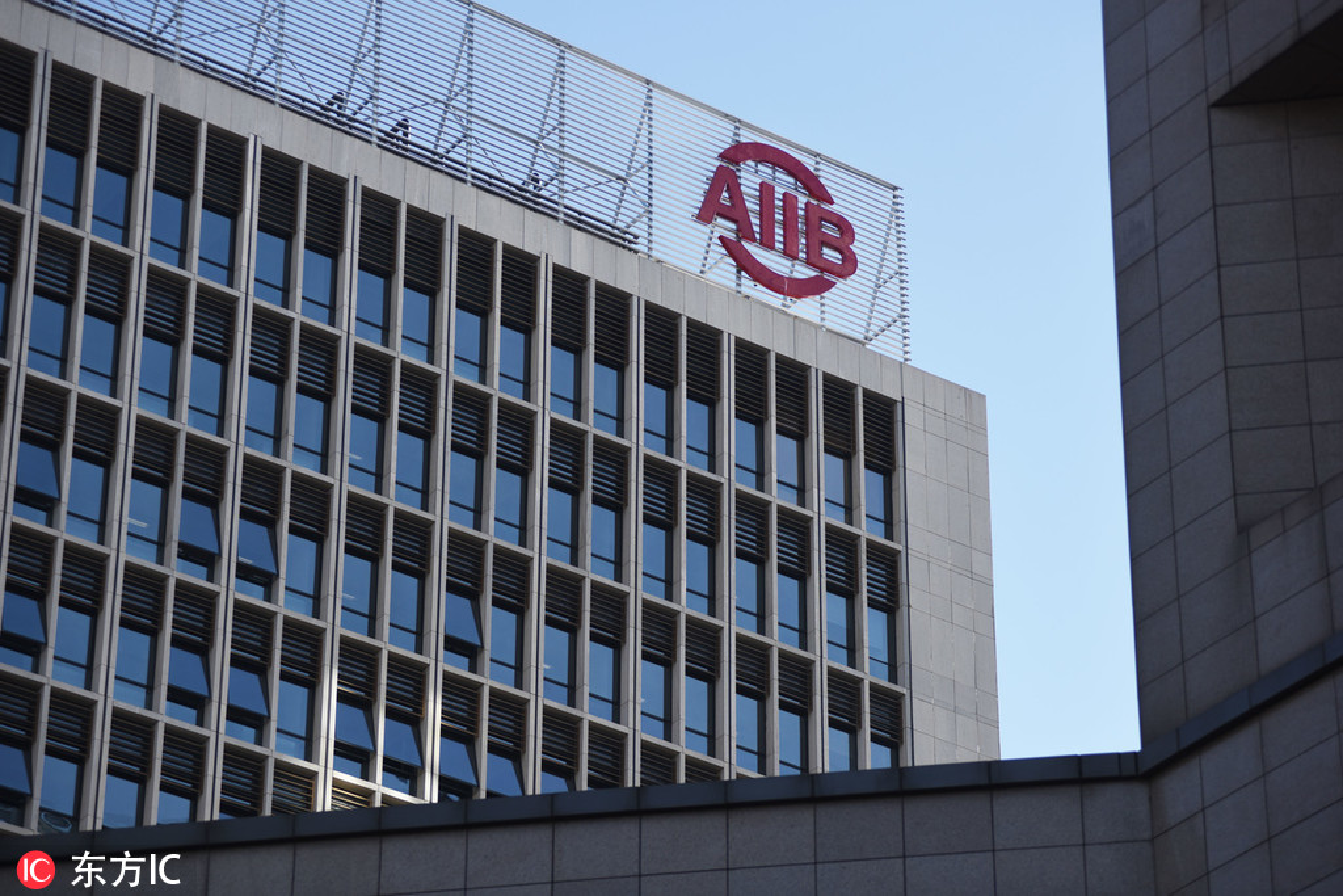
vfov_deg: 11.0
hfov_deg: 16.4
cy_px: 448
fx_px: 4664
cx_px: 672
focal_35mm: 125
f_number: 3.2
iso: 100
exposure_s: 1/1600
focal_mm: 125
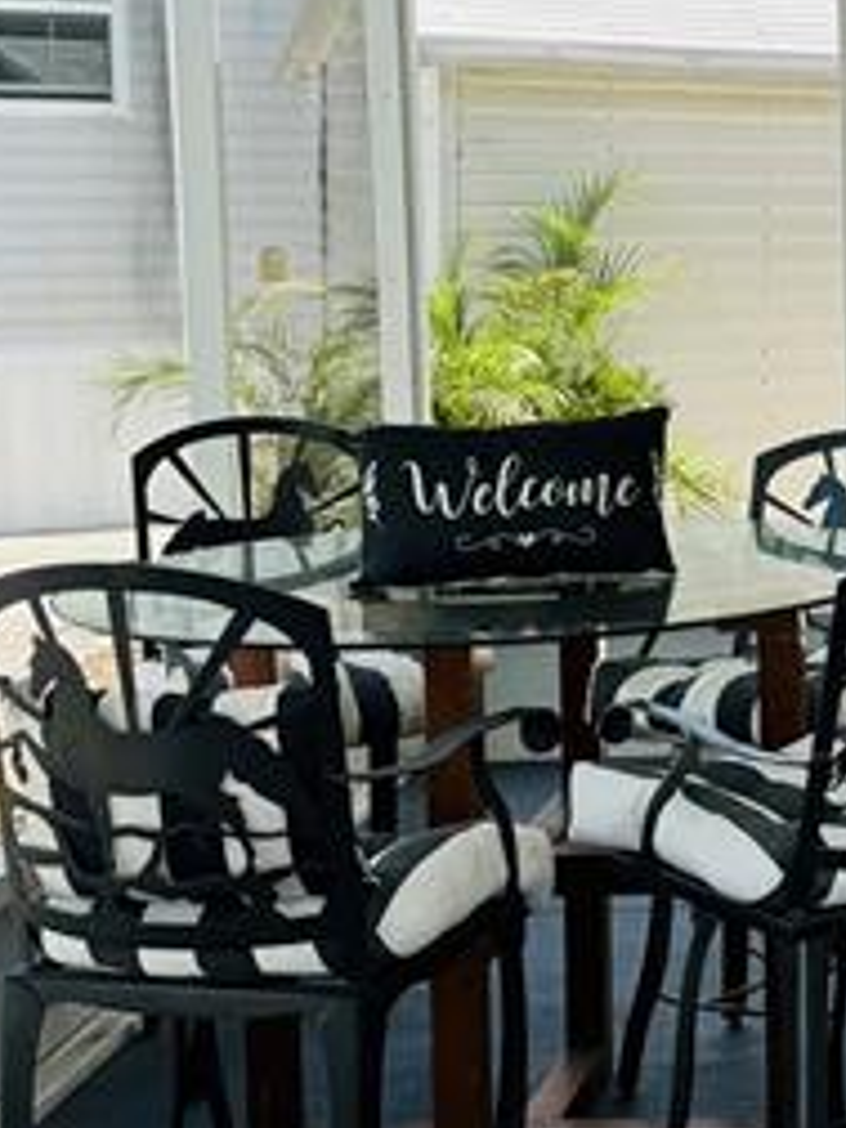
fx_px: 2379
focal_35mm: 73
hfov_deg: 18.9
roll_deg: +0.3
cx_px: 1043
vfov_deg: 26.5
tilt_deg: -3.8
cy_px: 385
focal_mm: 6.76
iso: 80
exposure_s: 1/1285
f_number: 1.78
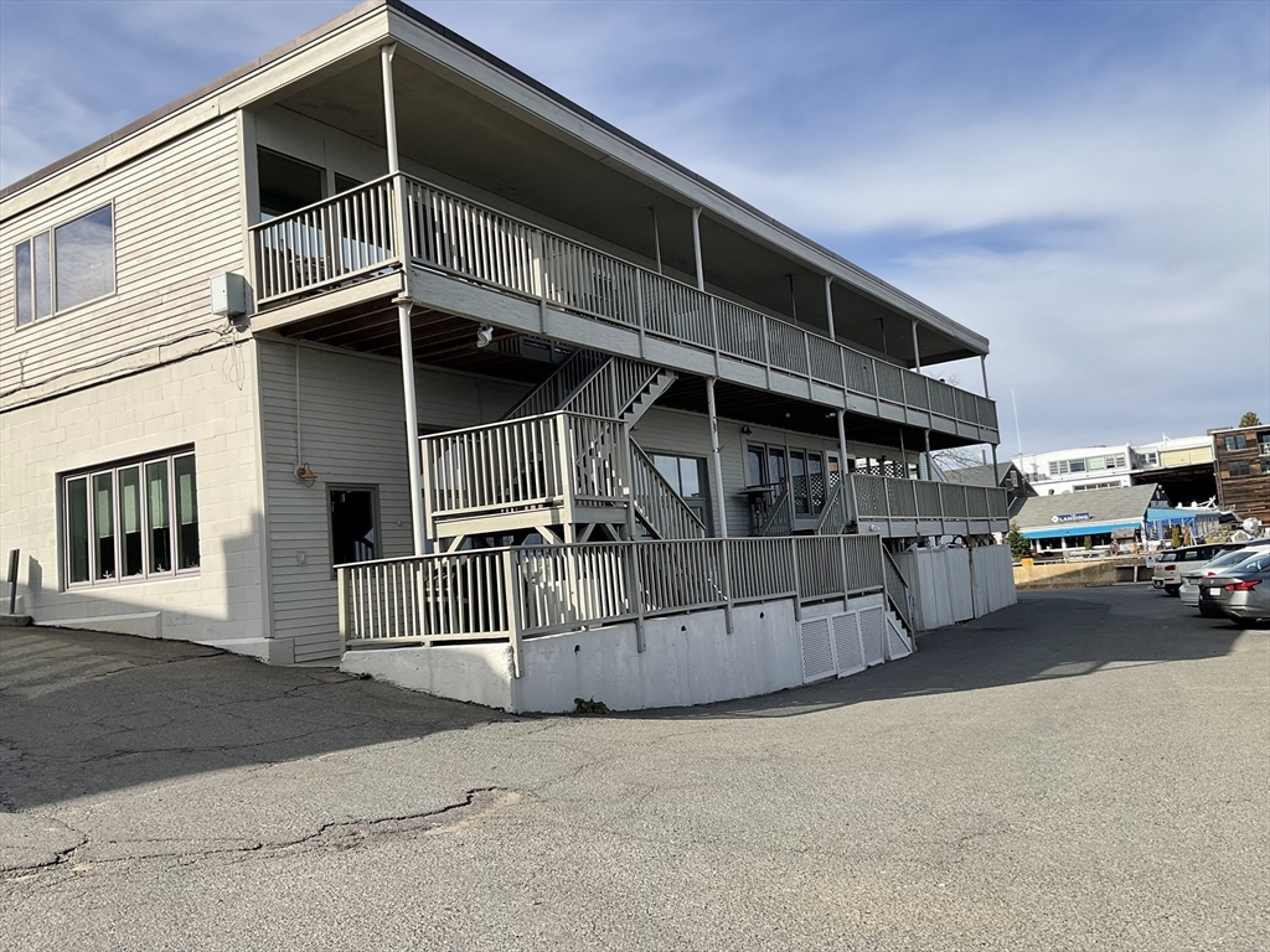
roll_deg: +5.3
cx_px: 635
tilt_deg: +4.3
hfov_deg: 61.7
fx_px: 1064
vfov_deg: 48.2
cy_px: 476
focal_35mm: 29
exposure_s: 1/1984
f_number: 1.8
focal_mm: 3
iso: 16
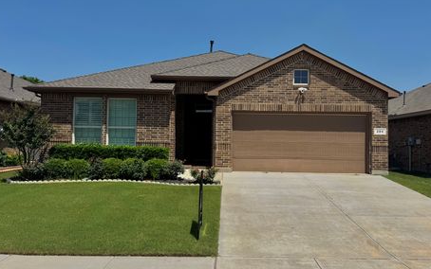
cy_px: 128
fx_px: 329
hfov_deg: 66.4
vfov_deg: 44.6
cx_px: 230
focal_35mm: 28
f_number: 1.78
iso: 80
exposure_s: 1/12346
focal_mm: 6.76
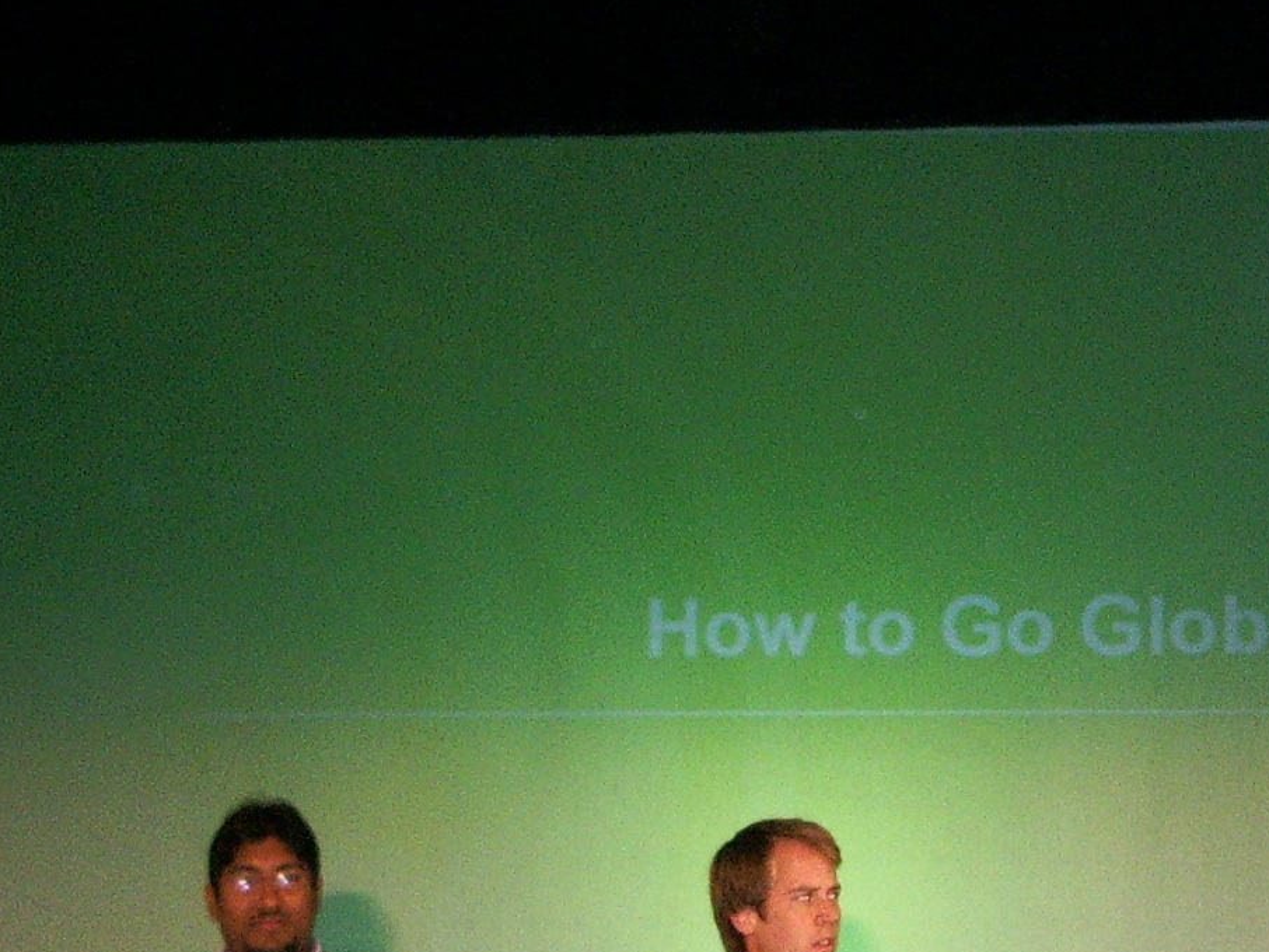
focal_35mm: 113
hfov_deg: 17.3
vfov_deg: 13.0
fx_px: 4144
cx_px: 930
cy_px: 771
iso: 200
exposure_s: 1/50
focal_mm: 8.2
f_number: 3.1
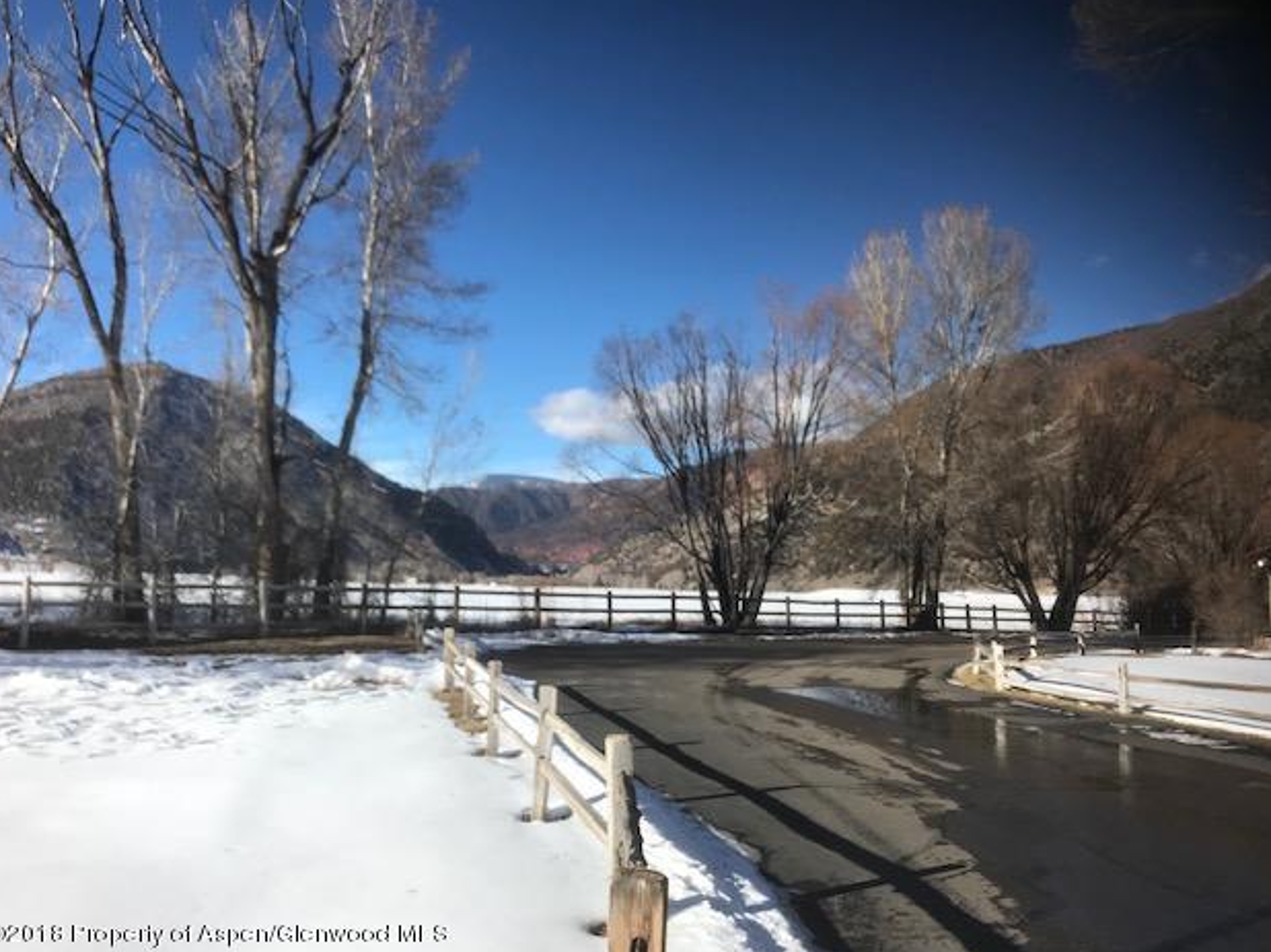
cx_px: 636
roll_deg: -0.2
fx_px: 1064
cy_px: 481
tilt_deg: +4.2
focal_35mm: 29
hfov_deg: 61.7
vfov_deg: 48.2
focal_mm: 3.99
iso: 20
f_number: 1.8
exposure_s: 1/2179
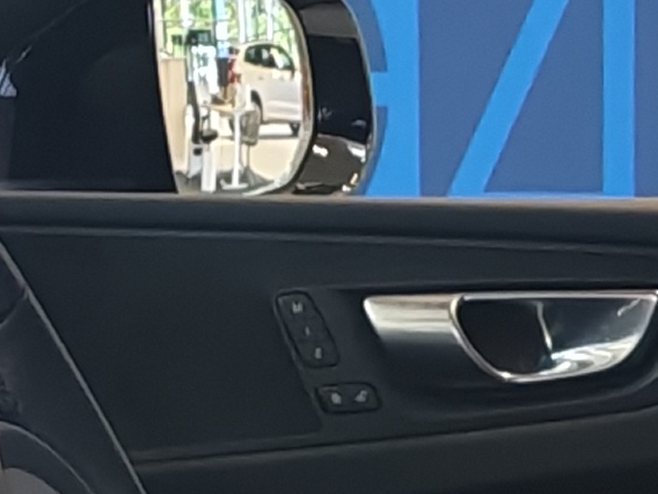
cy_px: 1120
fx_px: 4524
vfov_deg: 6.0
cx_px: 558
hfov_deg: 8.3
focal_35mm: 238
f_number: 1.9
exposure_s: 1/100
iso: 220
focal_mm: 6.12
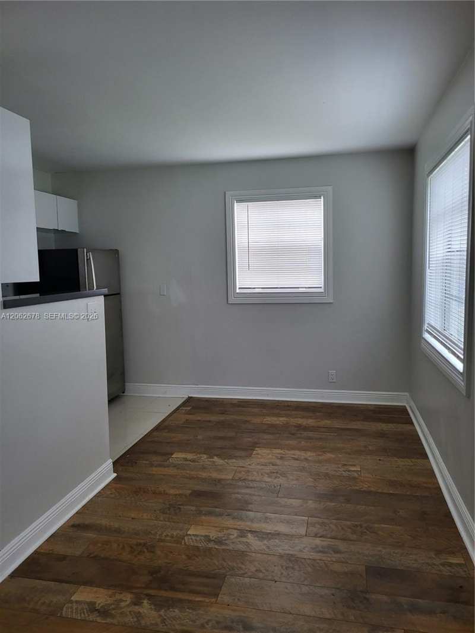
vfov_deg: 67.3
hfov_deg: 53.1
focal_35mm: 26
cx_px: 238
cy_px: 316
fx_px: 476
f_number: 1.8
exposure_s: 1/120
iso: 320
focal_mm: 5.4
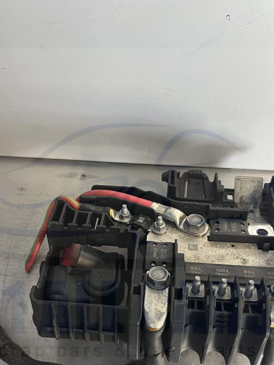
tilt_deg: -67.5
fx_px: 401
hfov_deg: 37.7
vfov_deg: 48.0
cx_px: 132
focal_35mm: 38
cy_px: 249
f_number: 1.6
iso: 250
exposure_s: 1/60
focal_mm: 5.1
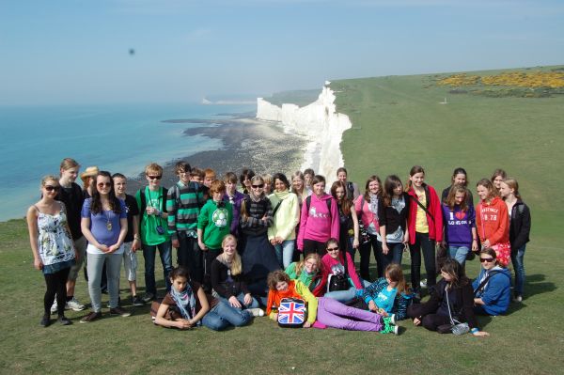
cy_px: 188
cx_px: 282
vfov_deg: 43.5
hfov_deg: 62.0
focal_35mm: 30
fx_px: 470
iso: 200
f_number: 9
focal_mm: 20
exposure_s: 1/320
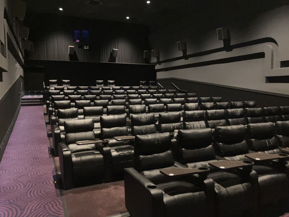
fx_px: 234
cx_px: 144
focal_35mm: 28
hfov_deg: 63.4
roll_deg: -0.1
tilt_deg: -4.4
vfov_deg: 49.7
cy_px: 108
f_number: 1.8
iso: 1000
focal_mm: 3.99
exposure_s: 1/4
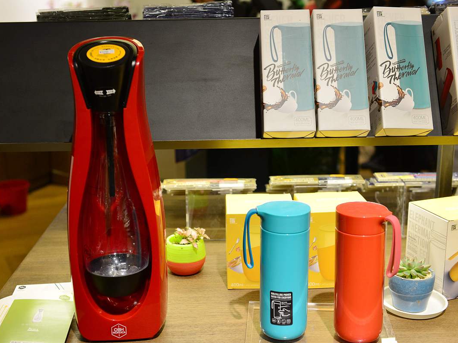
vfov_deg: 29.7
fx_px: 648
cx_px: 221
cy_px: 172
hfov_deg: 38.9
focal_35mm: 49
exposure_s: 1/160
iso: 800
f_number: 4.5
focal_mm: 45
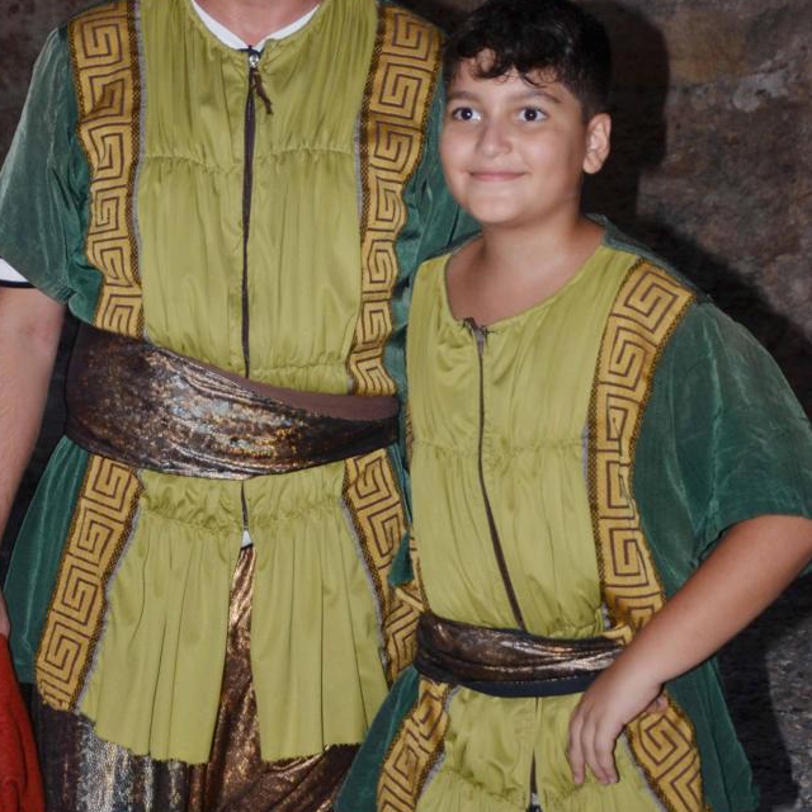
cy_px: 283
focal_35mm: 90
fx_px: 2389
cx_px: 340
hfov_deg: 19.3
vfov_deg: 19.2
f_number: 4.5
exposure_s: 1/60
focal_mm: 40
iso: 250
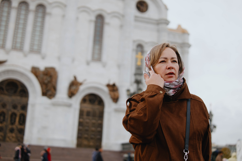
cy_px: 77
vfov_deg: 28.4
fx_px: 319
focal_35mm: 47
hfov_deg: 41.5
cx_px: 123
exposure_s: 1/1250
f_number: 1.4
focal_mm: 27
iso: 100
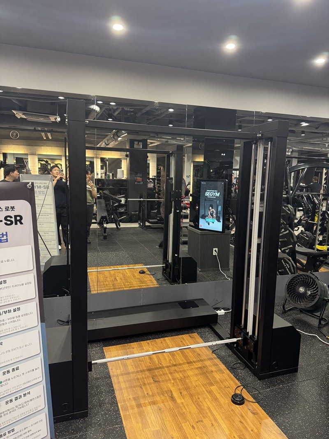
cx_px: 164
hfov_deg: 56.8
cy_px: 220
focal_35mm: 24
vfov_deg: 71.6
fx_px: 304
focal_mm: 6.76
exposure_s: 1/60
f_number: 1.78
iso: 400
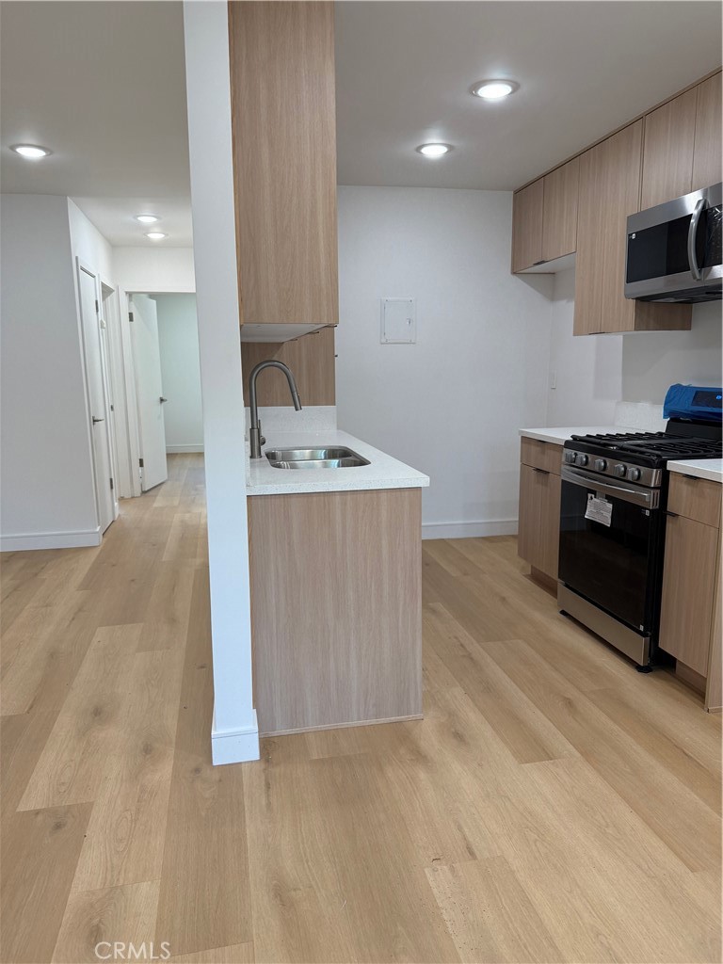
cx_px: 362
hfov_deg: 56.8
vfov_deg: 71.6
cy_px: 482
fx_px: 668
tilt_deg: -9.3
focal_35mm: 24
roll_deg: +0.1
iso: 125
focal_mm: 6.76
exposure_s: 1/182
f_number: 1.78
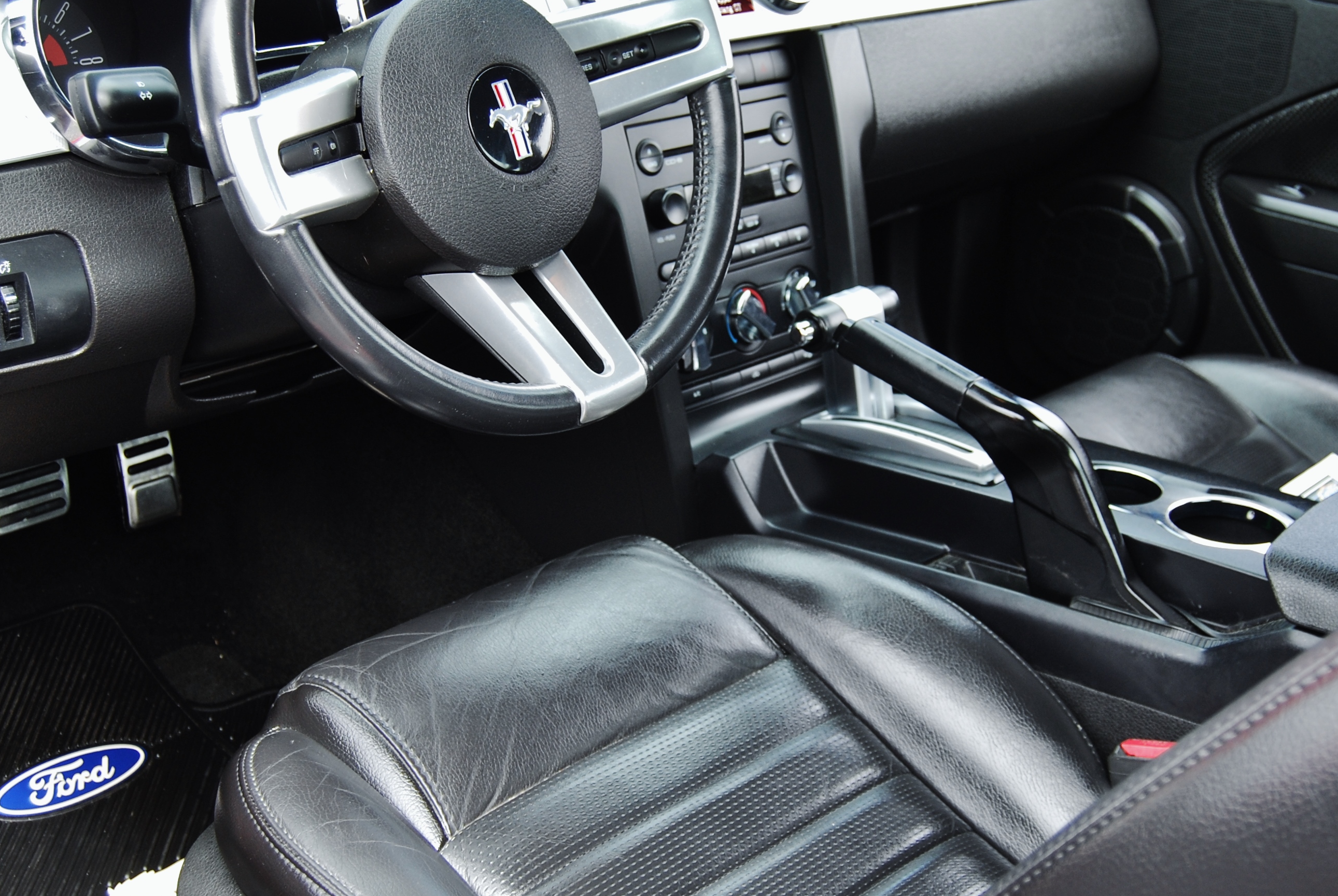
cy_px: 435
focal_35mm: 52
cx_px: 702
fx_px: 1926
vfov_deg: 26.2
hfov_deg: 38.3
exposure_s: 1/80
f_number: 4.5
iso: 200
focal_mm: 23
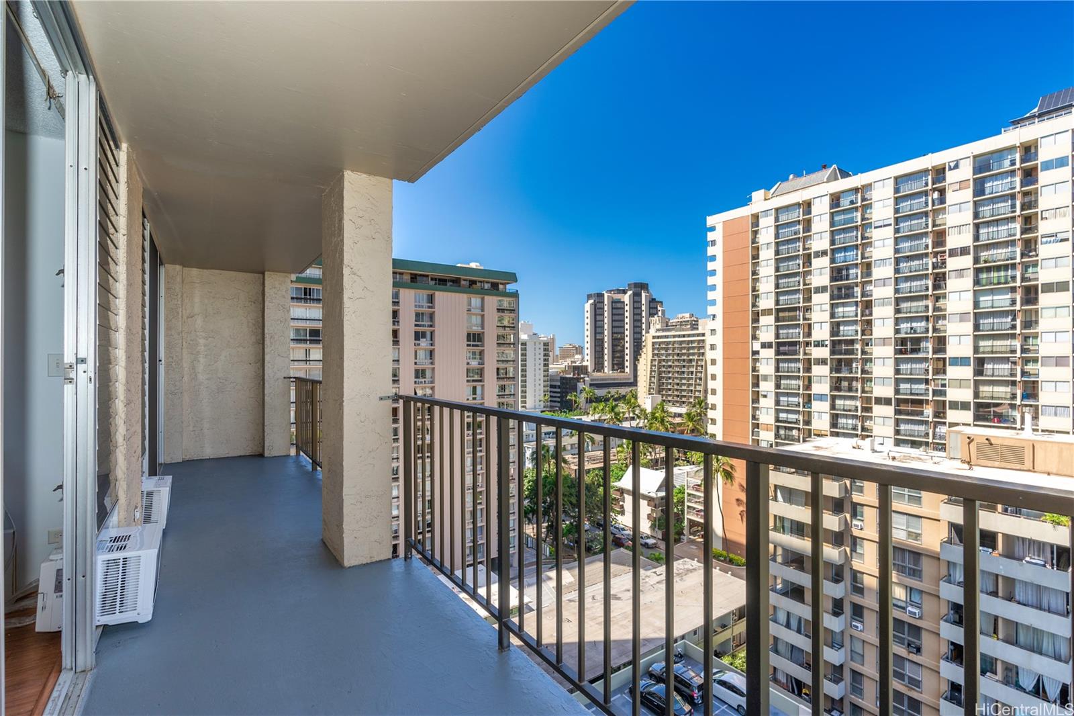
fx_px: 477
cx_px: 537
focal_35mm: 16
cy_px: 358
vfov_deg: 73.7
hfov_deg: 96.7
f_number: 8
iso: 160
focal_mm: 16
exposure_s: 1/250
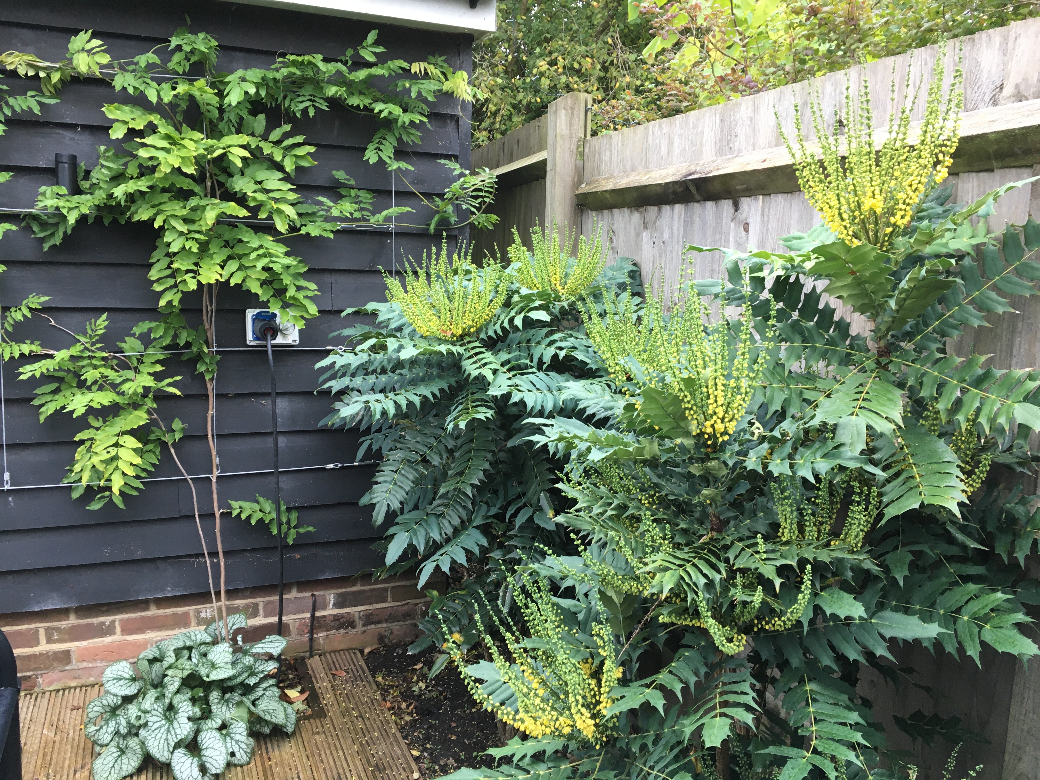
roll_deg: -1.5
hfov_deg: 61.7
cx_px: 520
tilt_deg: -6.1
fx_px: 871
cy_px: 390
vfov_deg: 48.2
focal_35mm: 29
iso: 32
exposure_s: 1/33
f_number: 2.2
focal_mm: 4.15
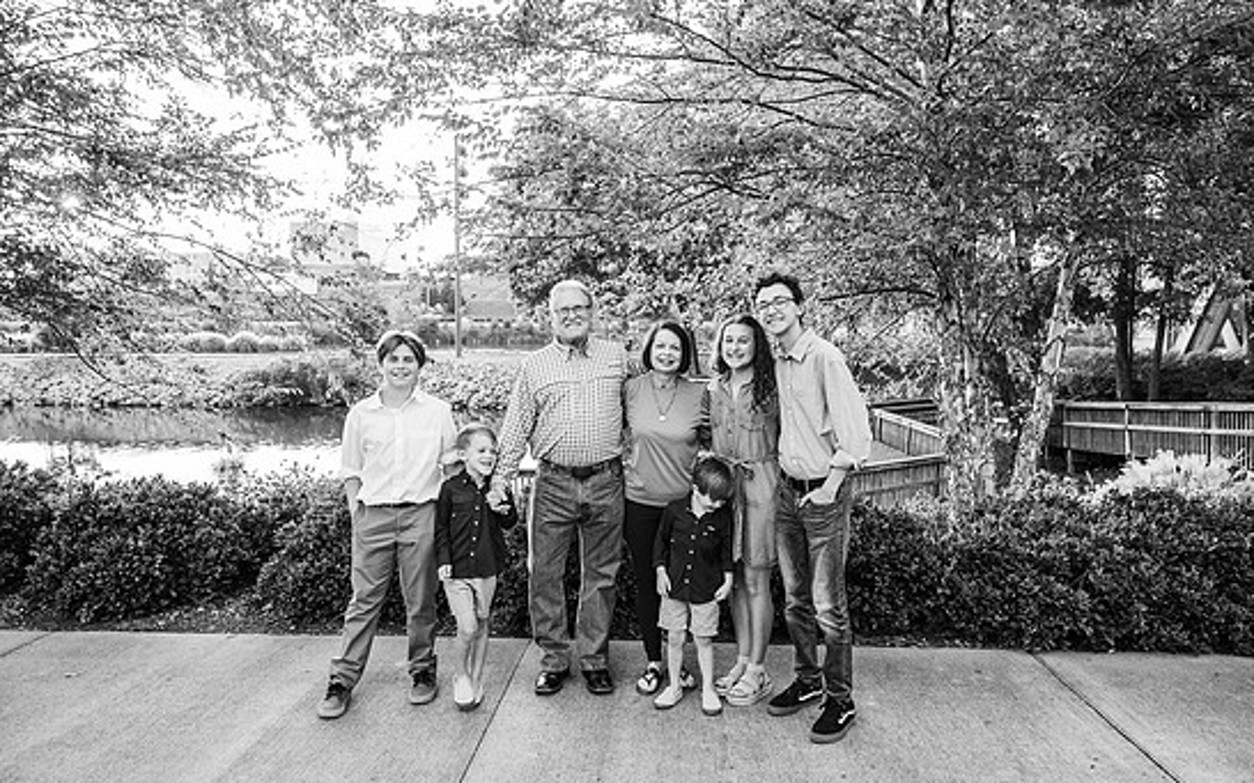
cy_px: 385
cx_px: 643
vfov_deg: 47.6
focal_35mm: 26
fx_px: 888
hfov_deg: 70.4
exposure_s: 1/200
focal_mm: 24
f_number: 3.2
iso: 320
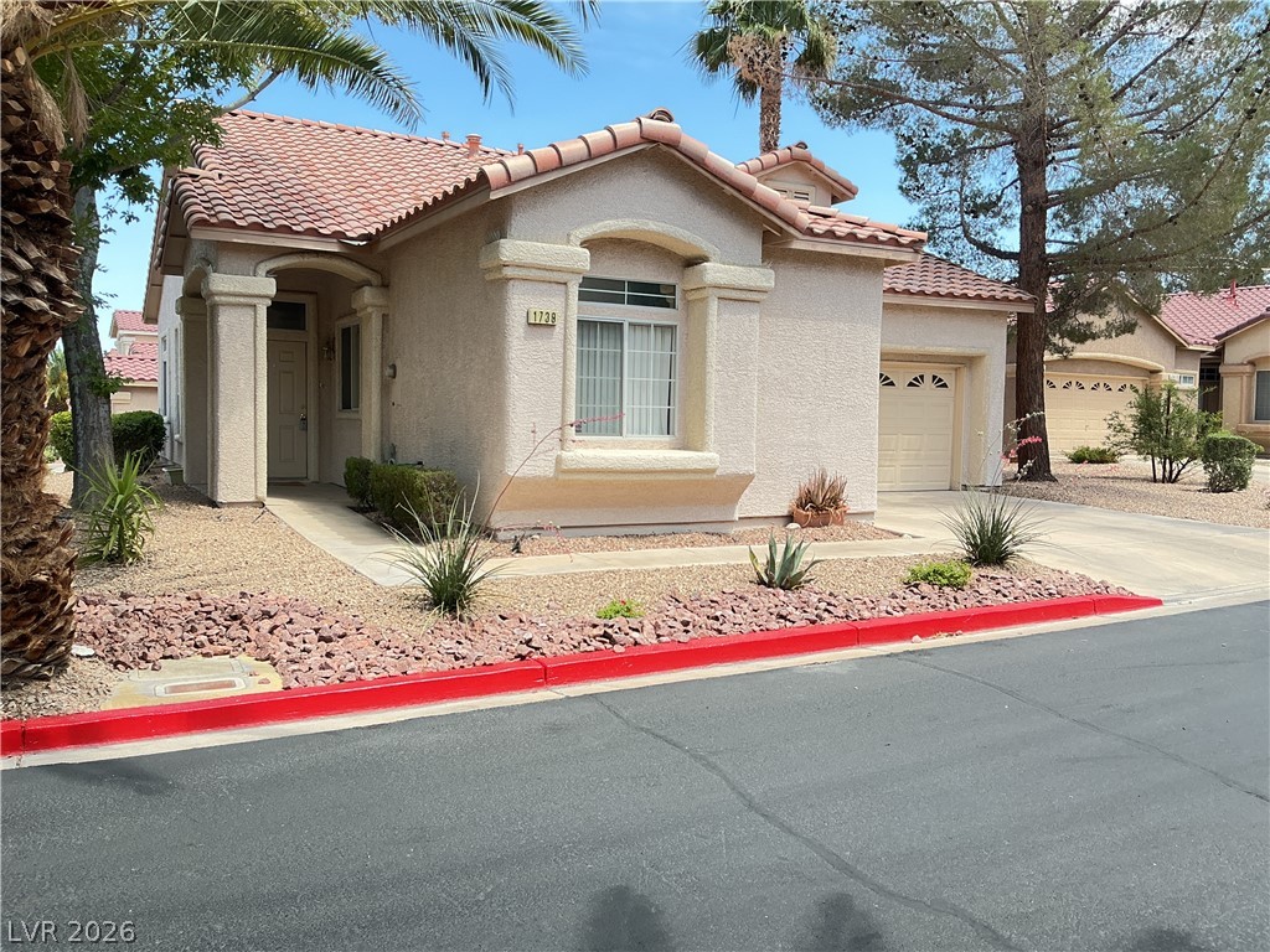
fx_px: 1064
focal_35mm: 29
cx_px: 635
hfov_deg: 61.7
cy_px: 476
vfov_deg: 48.2
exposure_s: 1/303
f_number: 1.8
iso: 25
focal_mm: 3
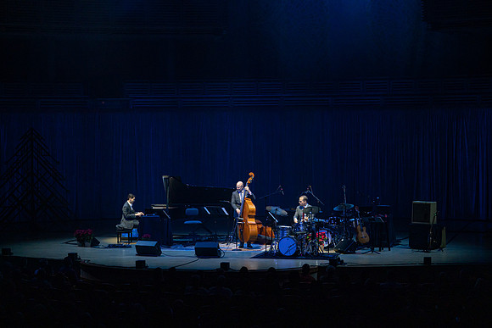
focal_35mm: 83
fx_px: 1135
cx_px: 246
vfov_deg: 16.5
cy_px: 164
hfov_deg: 24.5
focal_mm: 83
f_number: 7.1
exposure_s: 1/250
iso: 2500
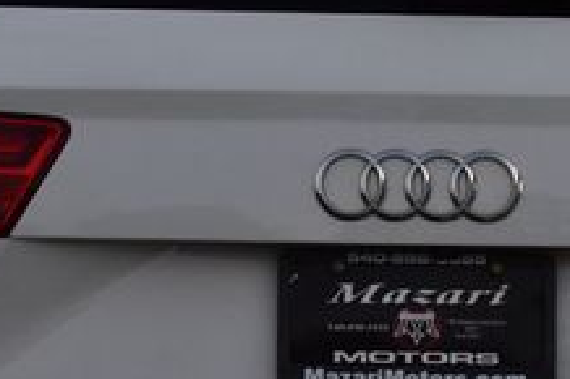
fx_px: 2444
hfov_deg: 13.3
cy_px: 416
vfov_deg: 8.8
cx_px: 424
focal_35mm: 154
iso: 1100
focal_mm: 35
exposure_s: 1/15
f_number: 6.3
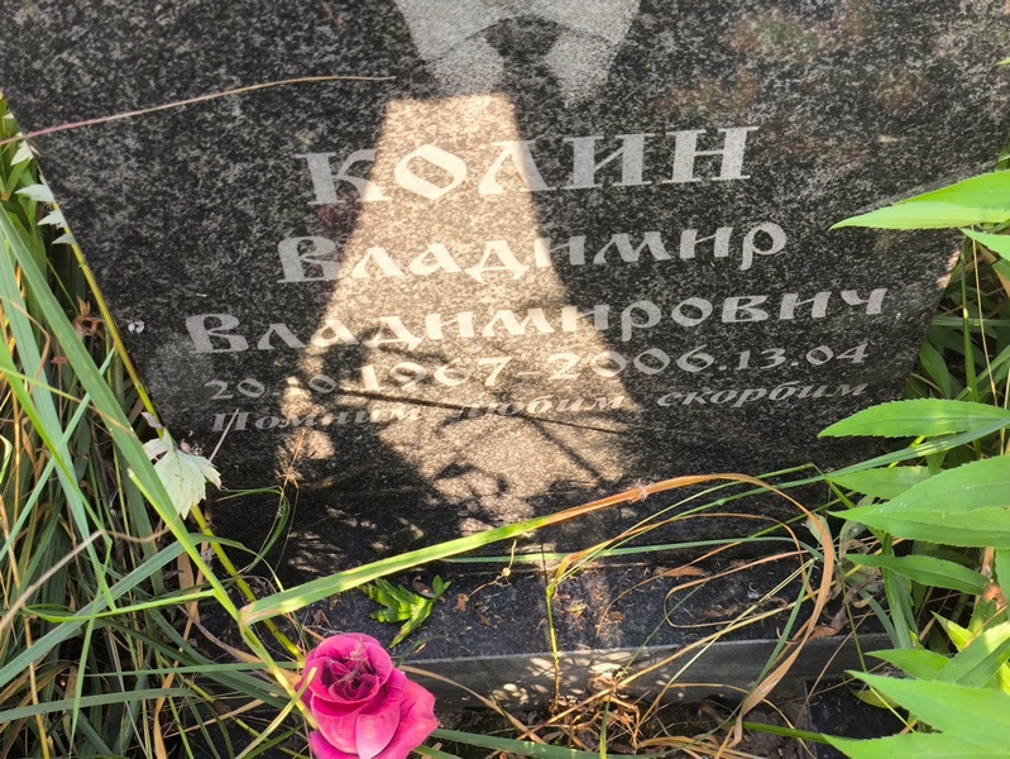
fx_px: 1460
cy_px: 380
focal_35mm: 50
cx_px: 505
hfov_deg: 38.2
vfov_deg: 29.1
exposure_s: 1/100
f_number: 1.7
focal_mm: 4.71
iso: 100
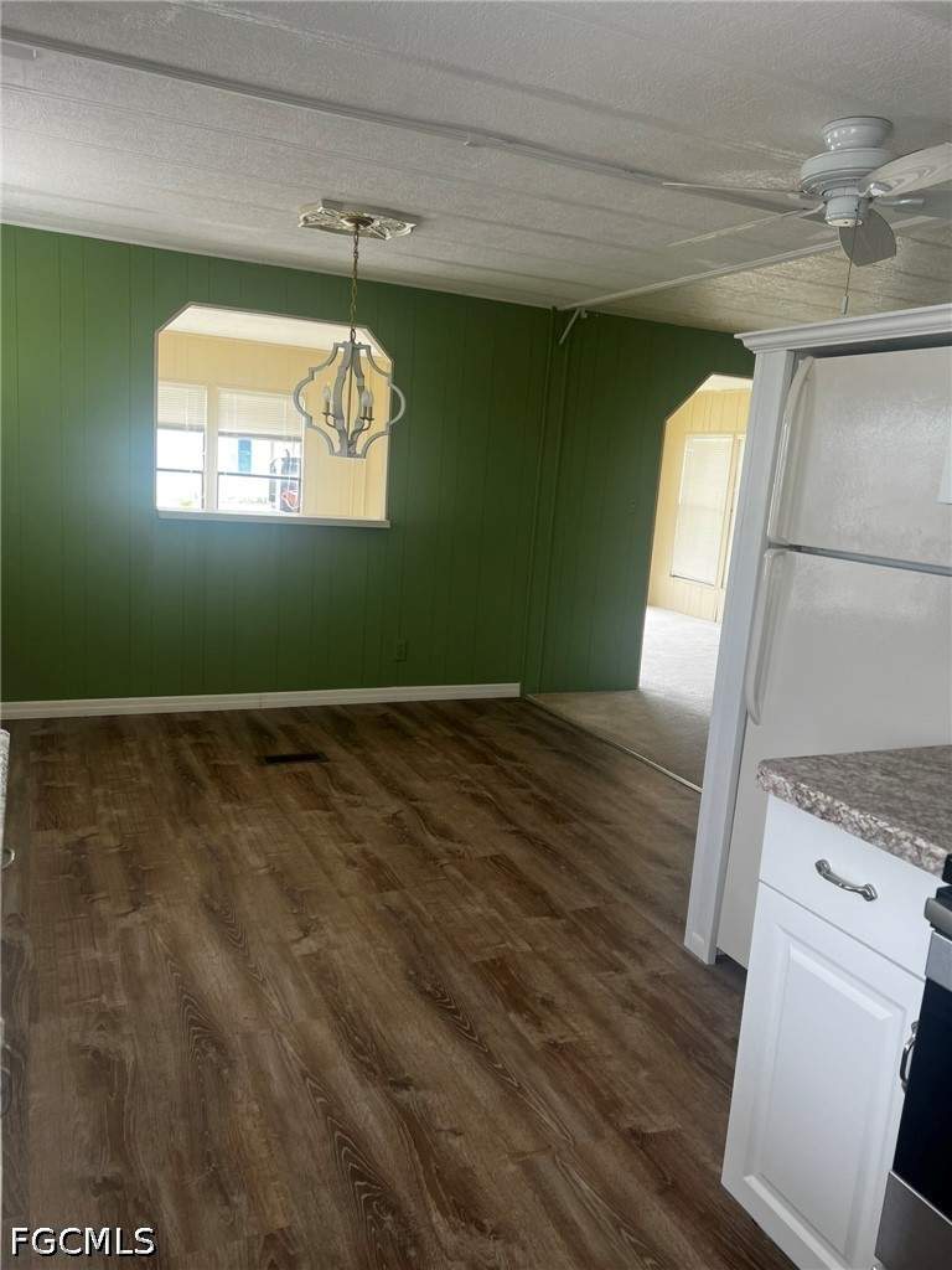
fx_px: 953
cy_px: 635
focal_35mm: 26
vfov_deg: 67.3
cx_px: 476
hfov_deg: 53.1
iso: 50
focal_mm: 5.7
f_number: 1.5
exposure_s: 1/121
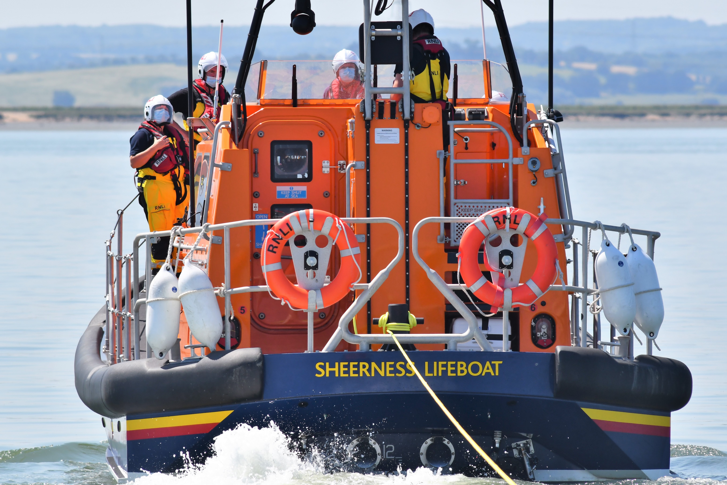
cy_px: 242
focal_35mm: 450
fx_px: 9086
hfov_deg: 4.6
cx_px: 364
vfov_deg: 3.1
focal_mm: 300
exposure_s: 1/1600
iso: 400
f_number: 7.1
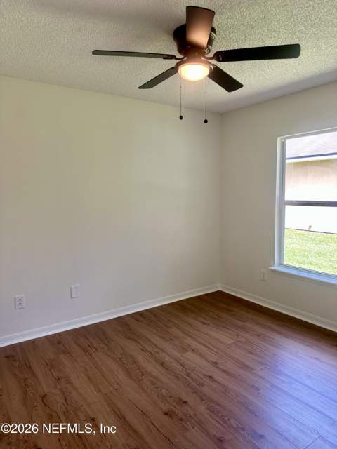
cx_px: 168
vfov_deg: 71.6
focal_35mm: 24
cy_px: 224
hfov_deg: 56.8
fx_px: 312
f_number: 1.78
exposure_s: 1/121
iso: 64
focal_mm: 6.86
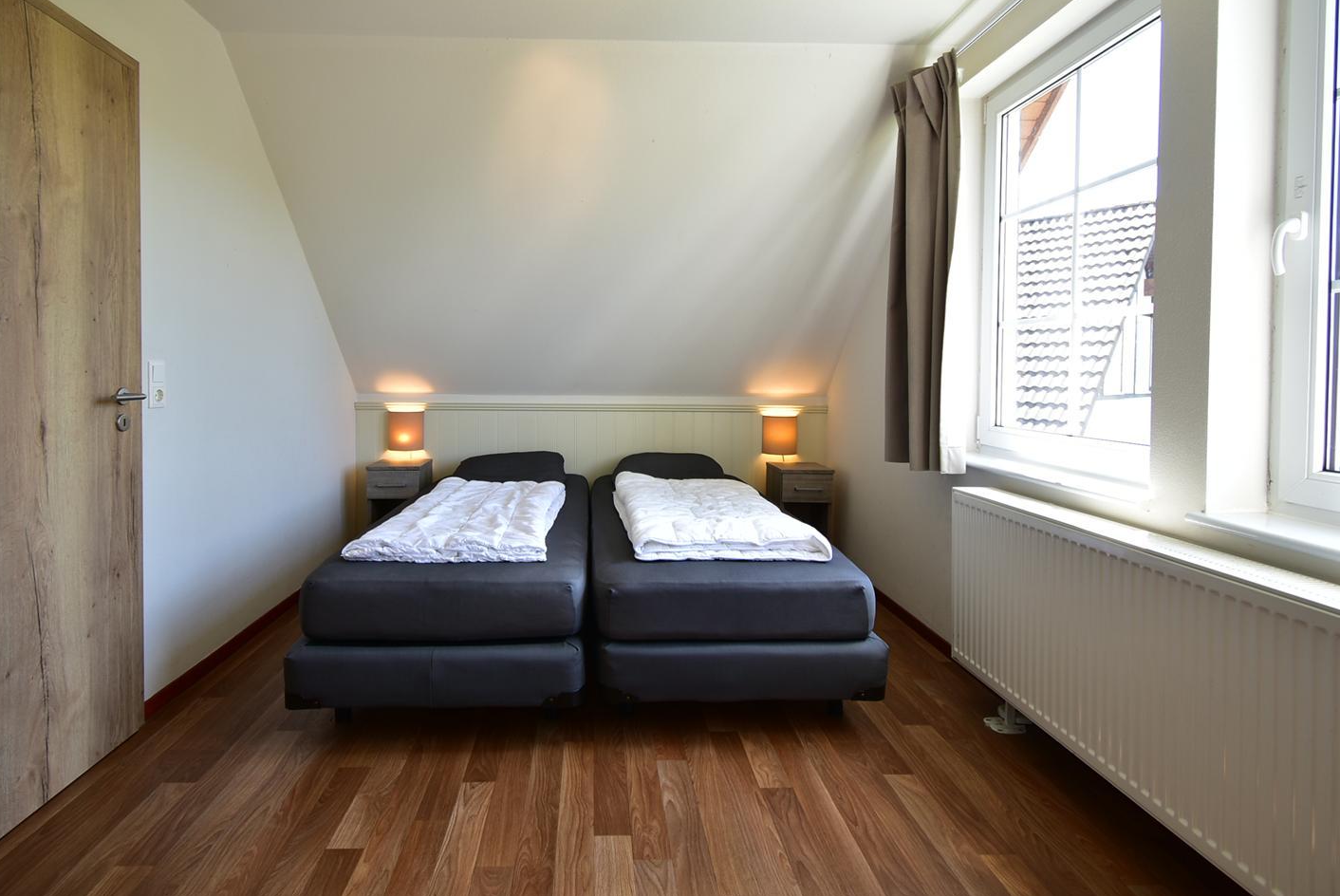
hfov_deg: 93.0
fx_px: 633
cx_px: 611
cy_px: 392
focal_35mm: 17
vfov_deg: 70.3
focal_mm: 10
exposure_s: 1/25
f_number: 4.5
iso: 100
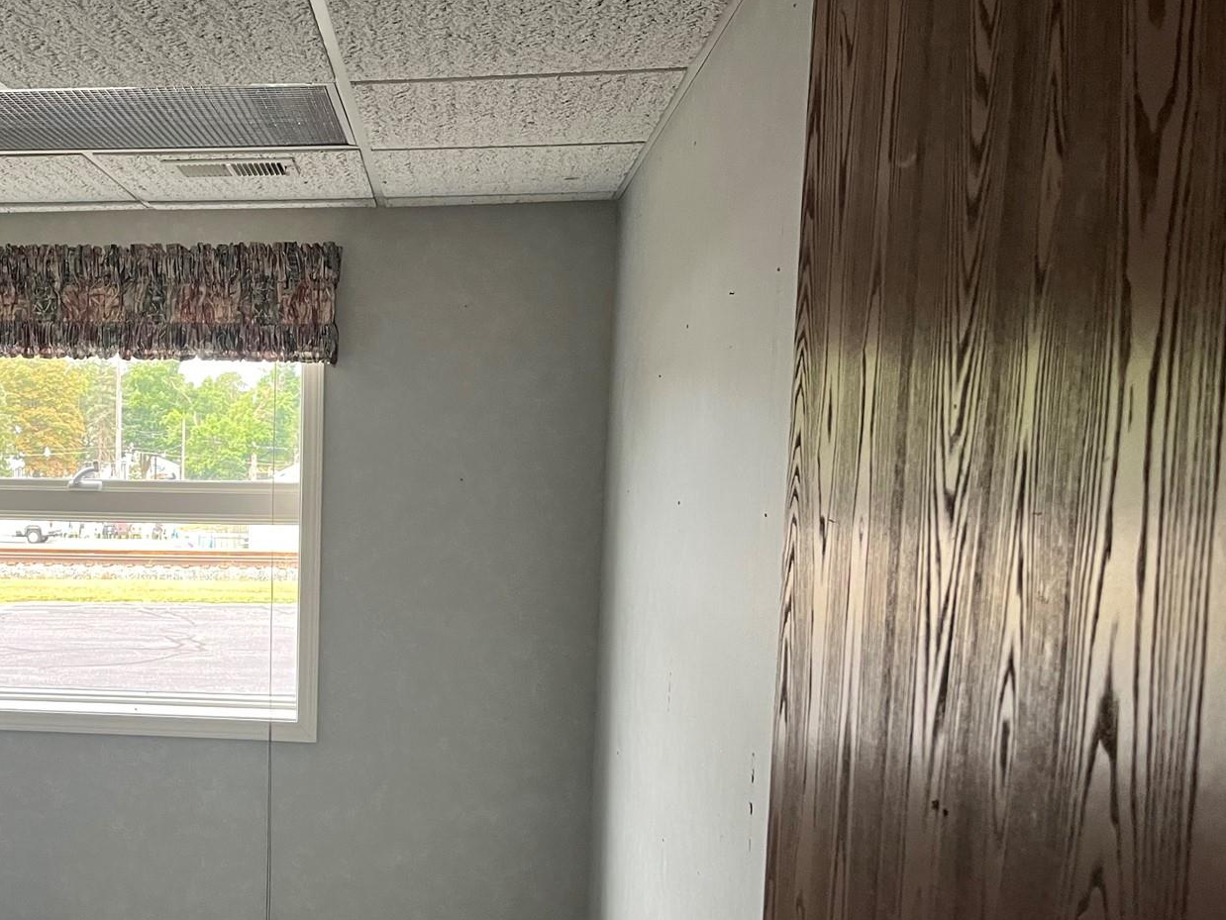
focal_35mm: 43
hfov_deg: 41.8
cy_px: 652
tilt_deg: -7.5
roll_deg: -0.1
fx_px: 1523
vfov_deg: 33.2
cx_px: 237
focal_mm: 5.1
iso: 160
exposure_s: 1/60
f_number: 1.6
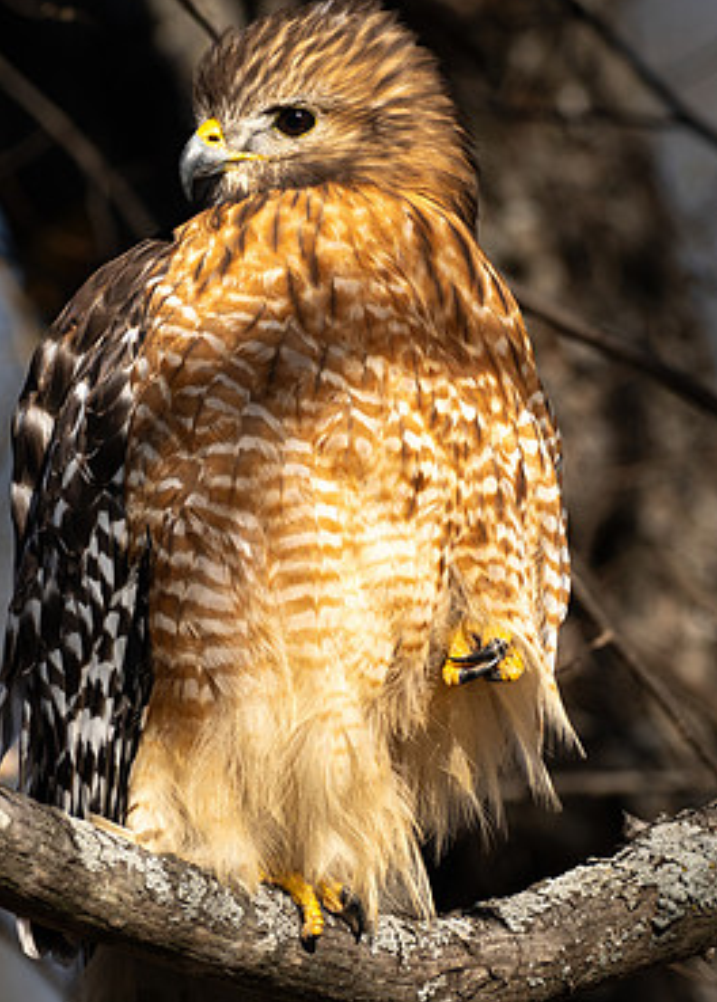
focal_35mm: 993
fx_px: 28279
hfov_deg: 1.5
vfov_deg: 2.0
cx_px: 165
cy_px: 527
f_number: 4.5
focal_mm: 300
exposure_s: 1/1250
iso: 100
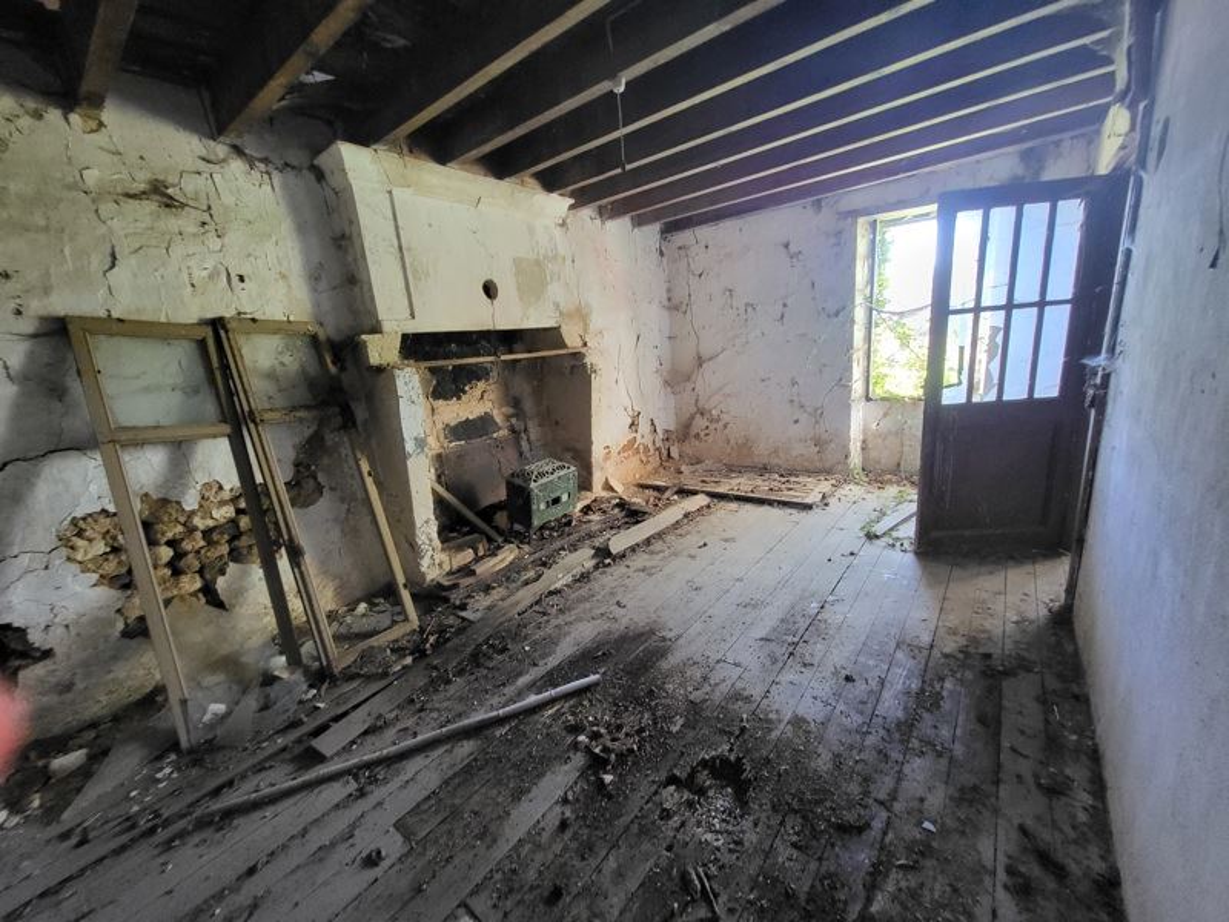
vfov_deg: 89.9
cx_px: 614
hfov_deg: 106.2
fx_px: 462
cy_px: 461
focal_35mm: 13
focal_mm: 1.74
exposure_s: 1/33
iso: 500
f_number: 2.2
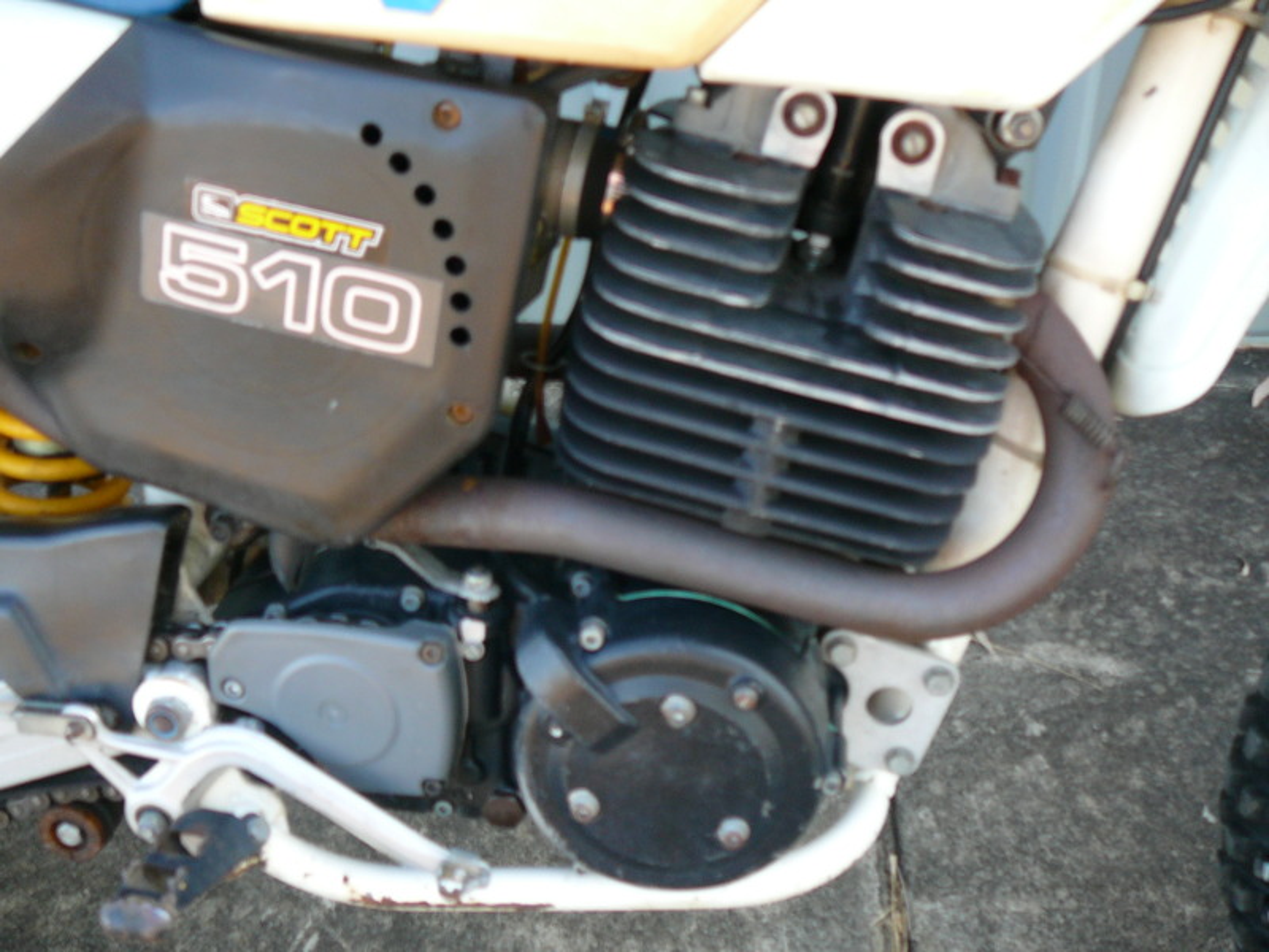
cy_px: 476
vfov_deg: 40.7
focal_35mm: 35
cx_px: 634
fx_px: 1283
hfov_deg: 52.6
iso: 80
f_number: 2.8
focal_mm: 5.2
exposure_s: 1/60
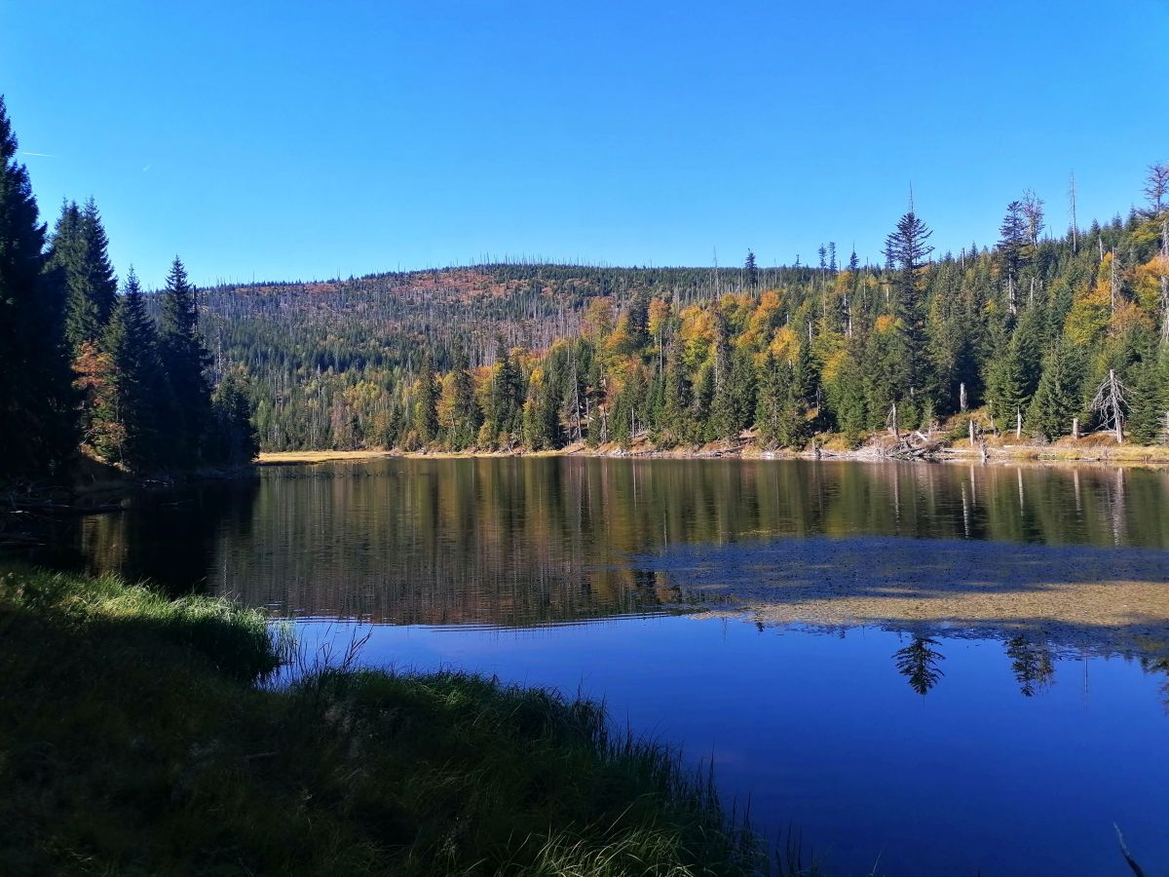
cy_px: 438
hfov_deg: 65.3
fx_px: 912
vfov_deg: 51.4
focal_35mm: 27
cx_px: 584
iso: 50
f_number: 1.8
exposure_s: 1/845
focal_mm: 4.75
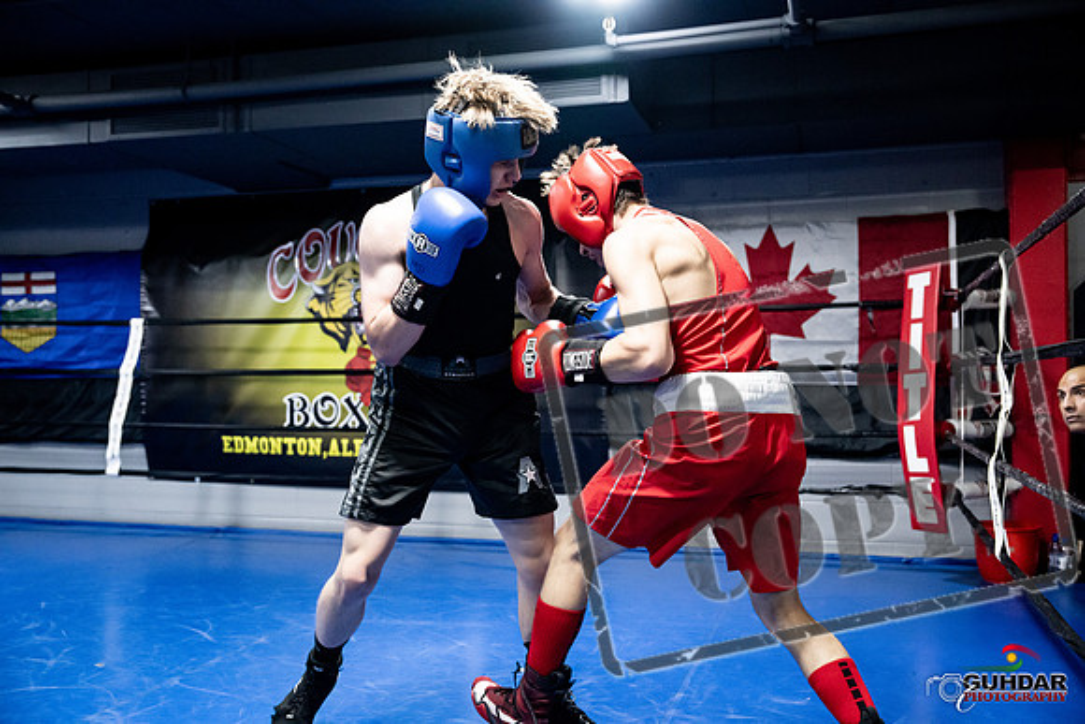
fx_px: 1025
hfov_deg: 55.8
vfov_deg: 38.9
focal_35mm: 34
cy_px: 362
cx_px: 542
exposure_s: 1/1000
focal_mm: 34
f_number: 2.8
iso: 8000
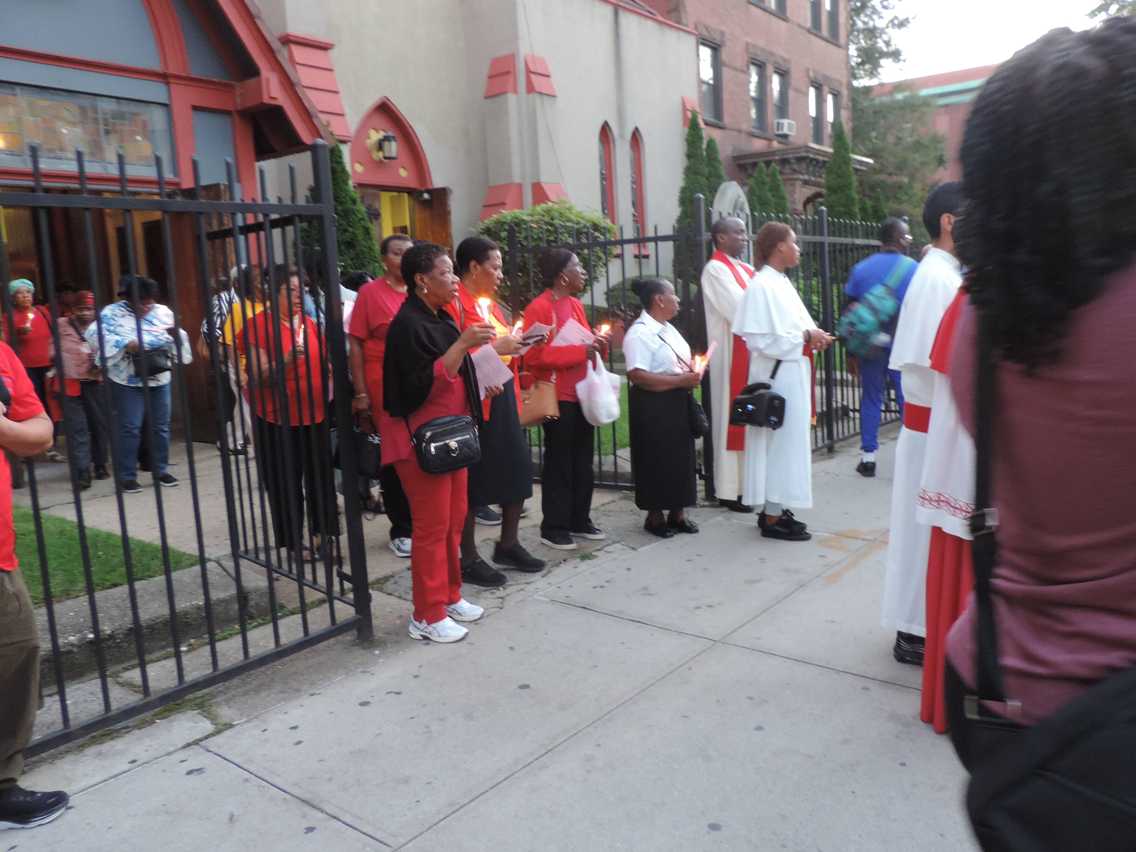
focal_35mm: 27
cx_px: 594
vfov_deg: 51.4
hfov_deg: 65.3
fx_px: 886
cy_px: 423
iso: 400
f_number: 3
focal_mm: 4.3
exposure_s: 1/15
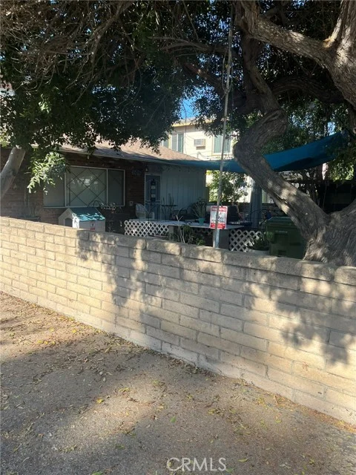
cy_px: 238
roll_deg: -1.6
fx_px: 357
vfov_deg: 67.3
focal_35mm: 26
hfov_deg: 53.1
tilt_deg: -8.1
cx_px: 178
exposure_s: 1/777
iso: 50
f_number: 1.6
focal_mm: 5.1
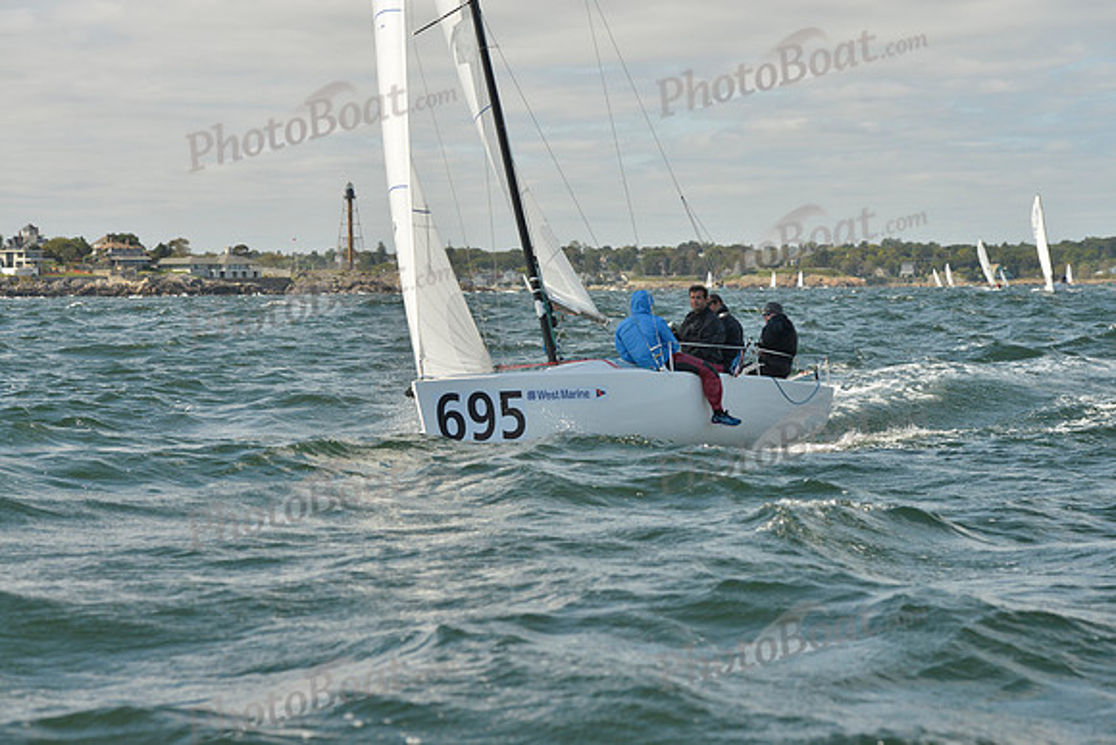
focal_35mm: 90
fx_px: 2791
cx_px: 558
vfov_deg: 15.2
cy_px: 372
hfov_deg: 22.6
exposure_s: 1/1600
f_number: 8
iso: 400
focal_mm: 90
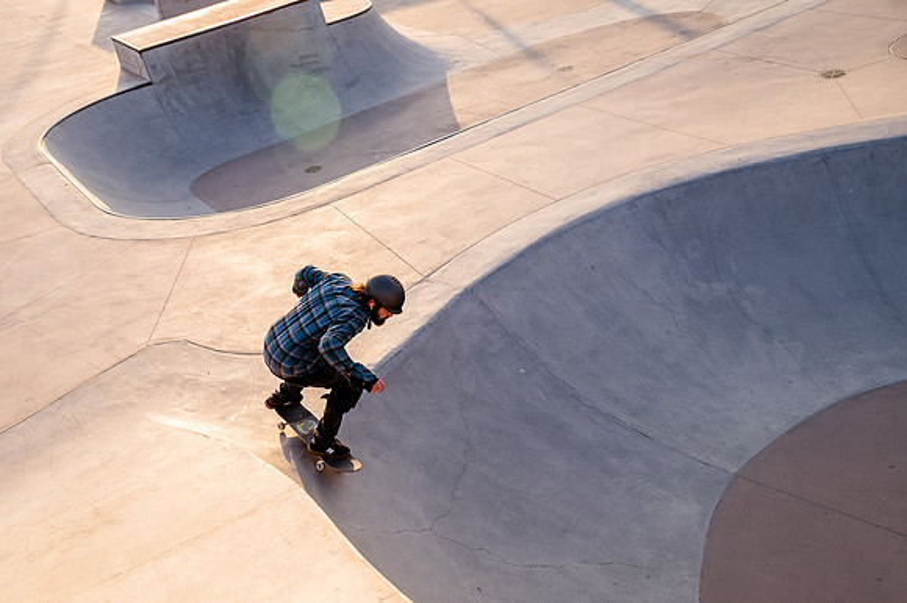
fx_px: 996
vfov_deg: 33.7
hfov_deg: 48.8
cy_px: 342
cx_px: 379
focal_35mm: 40
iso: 800
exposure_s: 1/1000
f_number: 5
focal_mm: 34
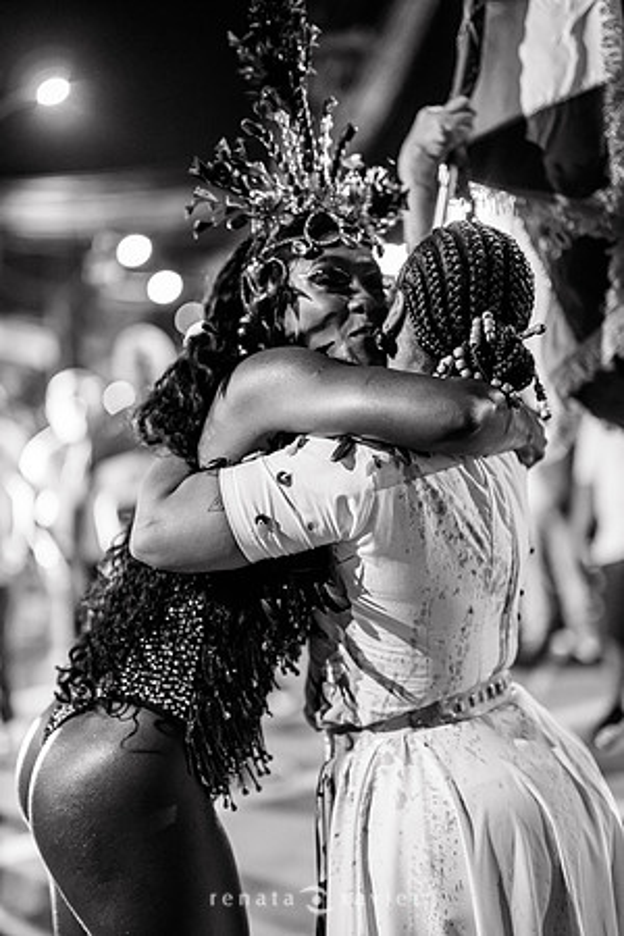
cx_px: 312
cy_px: 468
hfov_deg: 27.0
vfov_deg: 39.6
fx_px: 1300
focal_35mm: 50
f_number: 1.2
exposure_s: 1/320
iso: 2000
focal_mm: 50
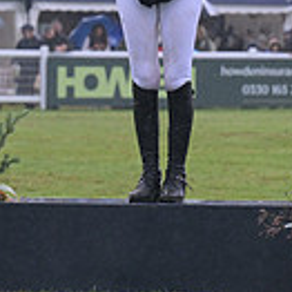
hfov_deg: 4.0
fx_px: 4123
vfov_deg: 4.0
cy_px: -57
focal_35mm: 432
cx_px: 609
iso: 1100
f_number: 5
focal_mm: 115
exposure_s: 1/1000
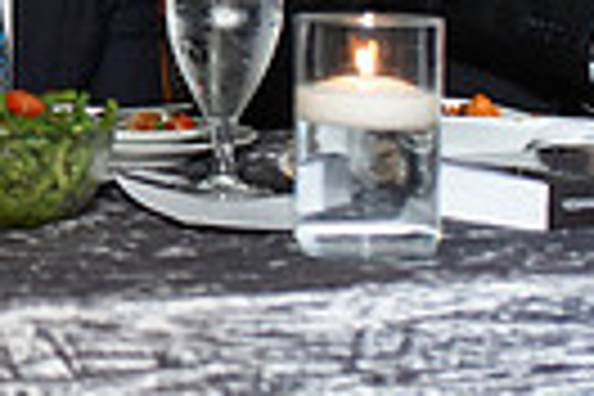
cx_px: -324
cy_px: -146
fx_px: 2541
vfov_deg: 8.8
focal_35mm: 154
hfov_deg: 12.6
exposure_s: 1/250
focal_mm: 35
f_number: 2.8
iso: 1000
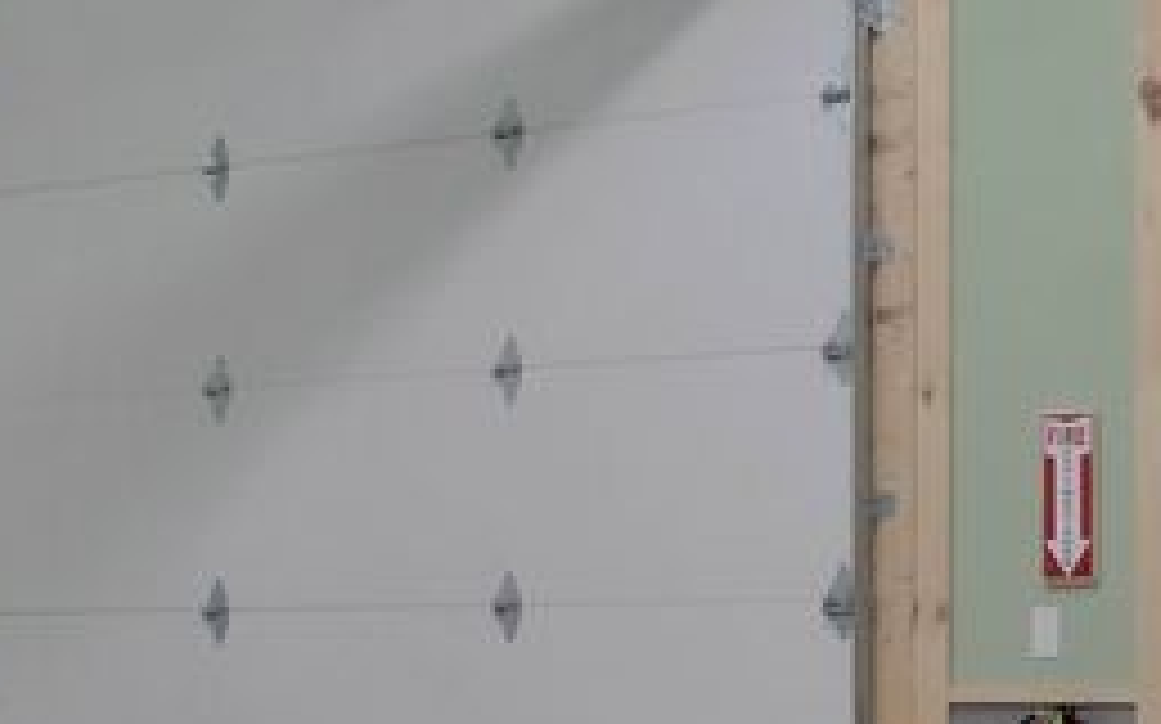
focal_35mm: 101
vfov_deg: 12.8
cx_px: 518
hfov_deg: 20.6
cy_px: 668
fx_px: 3194
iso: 800
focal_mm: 16
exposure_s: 1/250
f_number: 8
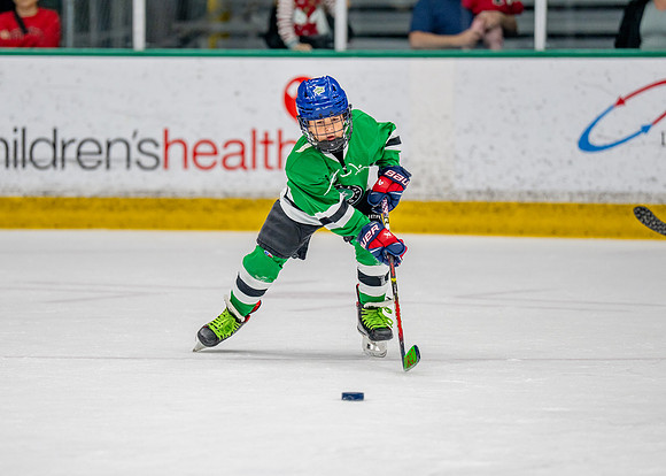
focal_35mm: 279
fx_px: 5279
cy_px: 208
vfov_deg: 5.2
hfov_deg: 7.2
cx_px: 253
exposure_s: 1/1250
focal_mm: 194
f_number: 2.8
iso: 1000
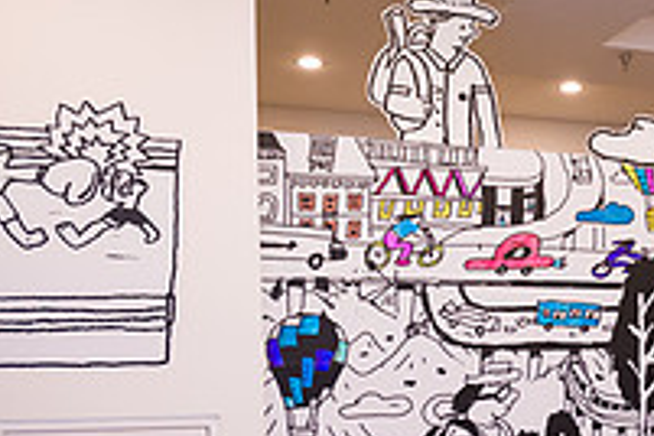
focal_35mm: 75
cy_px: 416
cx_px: 677
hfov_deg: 25.5
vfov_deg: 17.8
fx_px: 1362
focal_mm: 26
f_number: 3.2
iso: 1600
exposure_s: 1/200
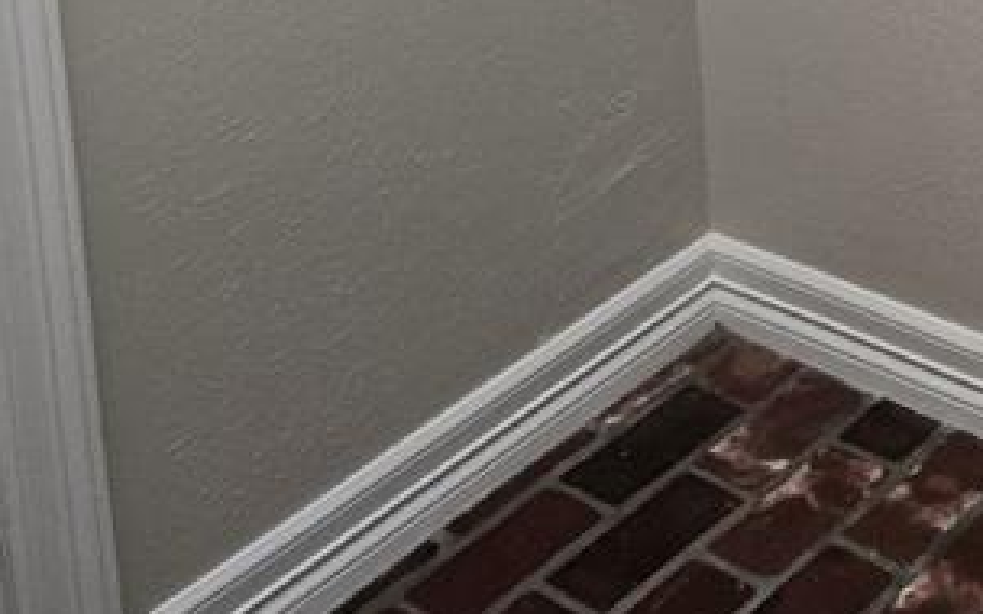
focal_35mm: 82
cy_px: -556
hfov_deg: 23.5
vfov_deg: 13.8
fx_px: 2197
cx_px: 1103
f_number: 1.8
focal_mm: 5.4
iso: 160
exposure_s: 1/120
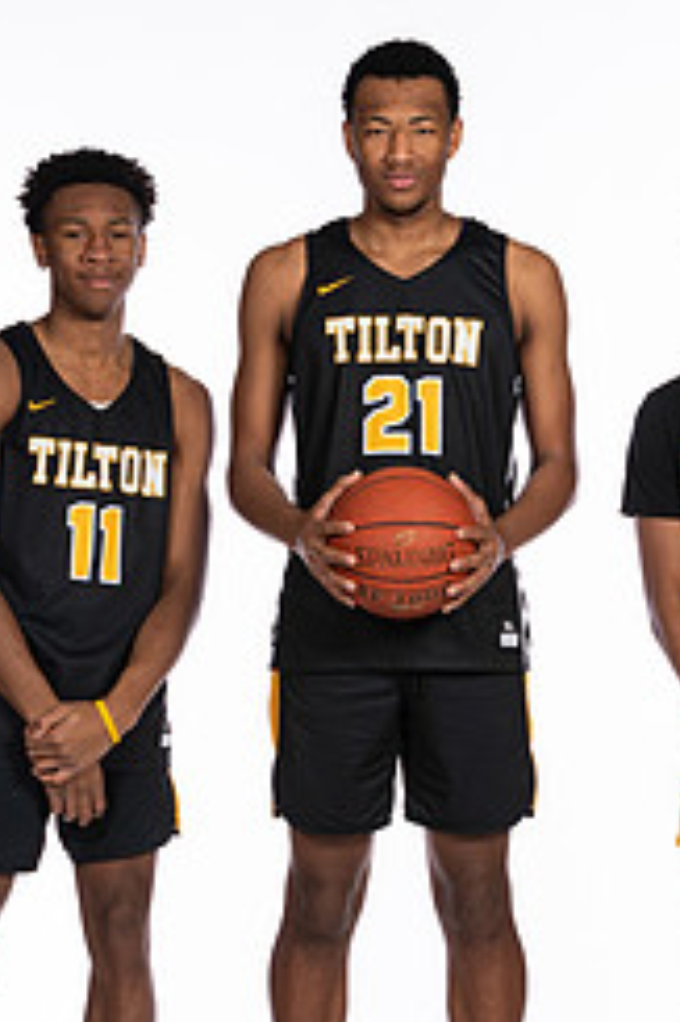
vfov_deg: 10.7
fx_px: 5476
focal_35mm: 193
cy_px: 638
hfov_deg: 7.1
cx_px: 434
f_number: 5.6
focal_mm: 70
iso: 100
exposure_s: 1/100
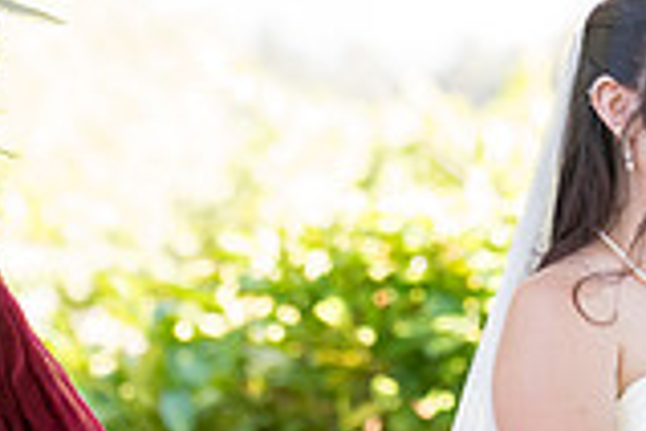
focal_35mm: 548
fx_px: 9833
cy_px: 2
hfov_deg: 3.8
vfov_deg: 2.5
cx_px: 731
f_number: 4
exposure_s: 1/400
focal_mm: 150
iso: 800
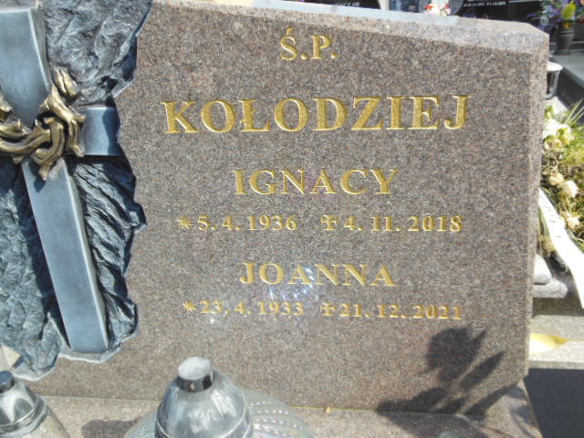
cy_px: 219
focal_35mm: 33
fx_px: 557
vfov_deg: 42.9
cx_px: 292
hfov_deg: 55.4
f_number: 6.9
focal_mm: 6
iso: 125
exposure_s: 1/640
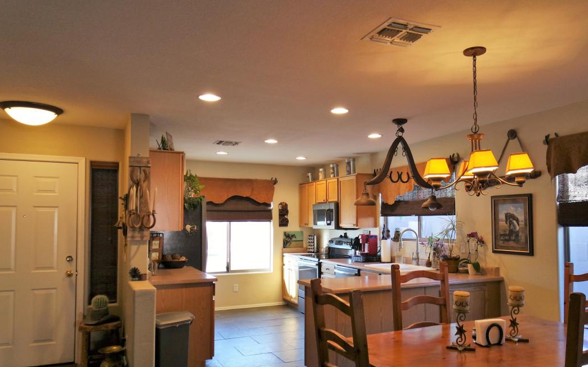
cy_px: 207
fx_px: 433
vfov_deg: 45.9
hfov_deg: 68.3
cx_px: 319
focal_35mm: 27
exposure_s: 1/30
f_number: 3.5
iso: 400
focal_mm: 9
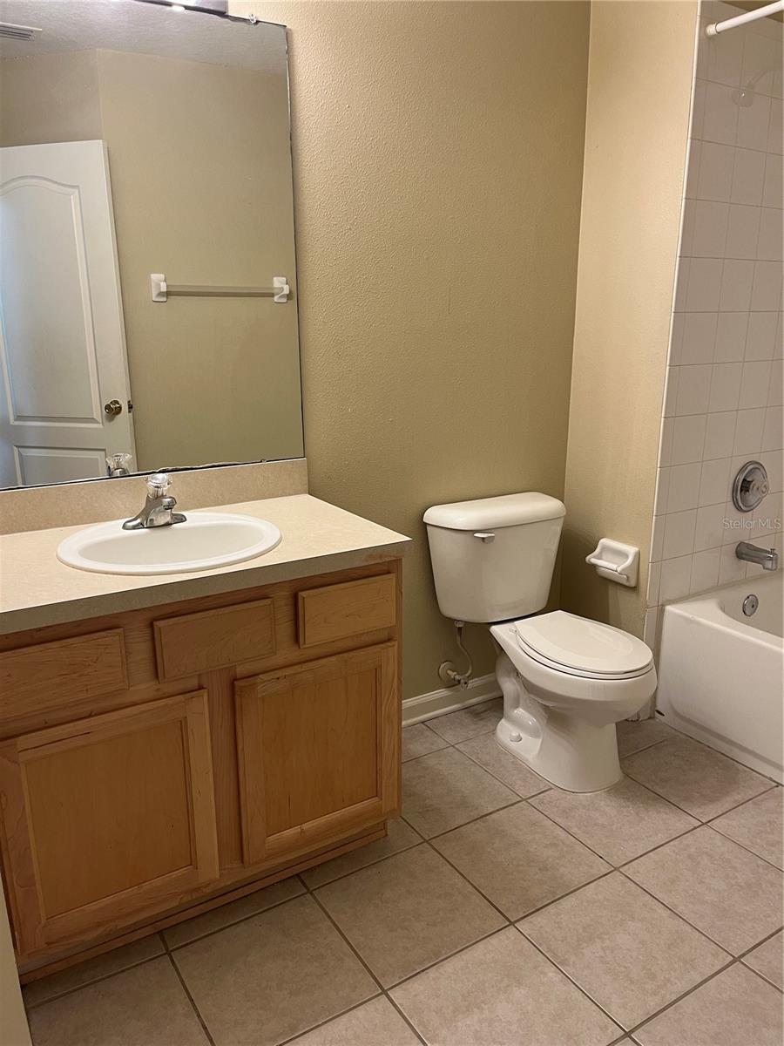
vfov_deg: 67.3
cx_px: 392
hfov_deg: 53.1
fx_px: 785
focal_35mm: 26
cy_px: 523
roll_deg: -0.2
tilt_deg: -15.0
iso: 80
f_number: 1.6
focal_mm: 5.1
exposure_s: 1/60
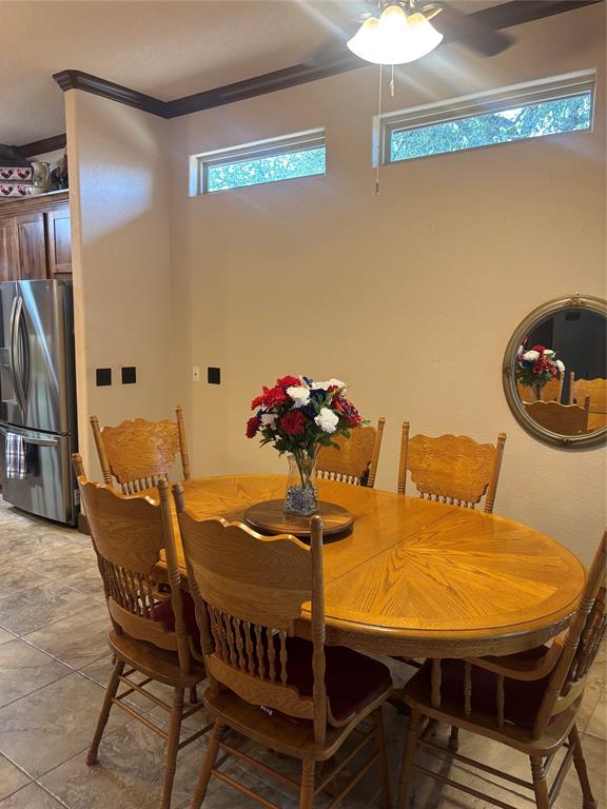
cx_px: 304
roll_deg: -1.2
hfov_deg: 53.1
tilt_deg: -9.1
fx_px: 608
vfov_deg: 67.3
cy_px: 404
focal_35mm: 26
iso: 160
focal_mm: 5.96
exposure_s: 1/60
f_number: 1.6
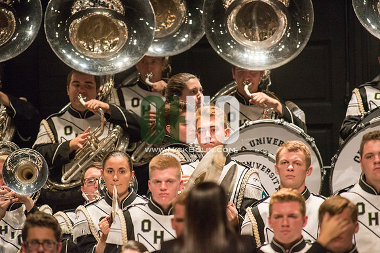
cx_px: 190
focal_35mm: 600
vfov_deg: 2.3
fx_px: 6335
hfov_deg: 3.4
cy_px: 126
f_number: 5.6
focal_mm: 600
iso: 4000
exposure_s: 1/320
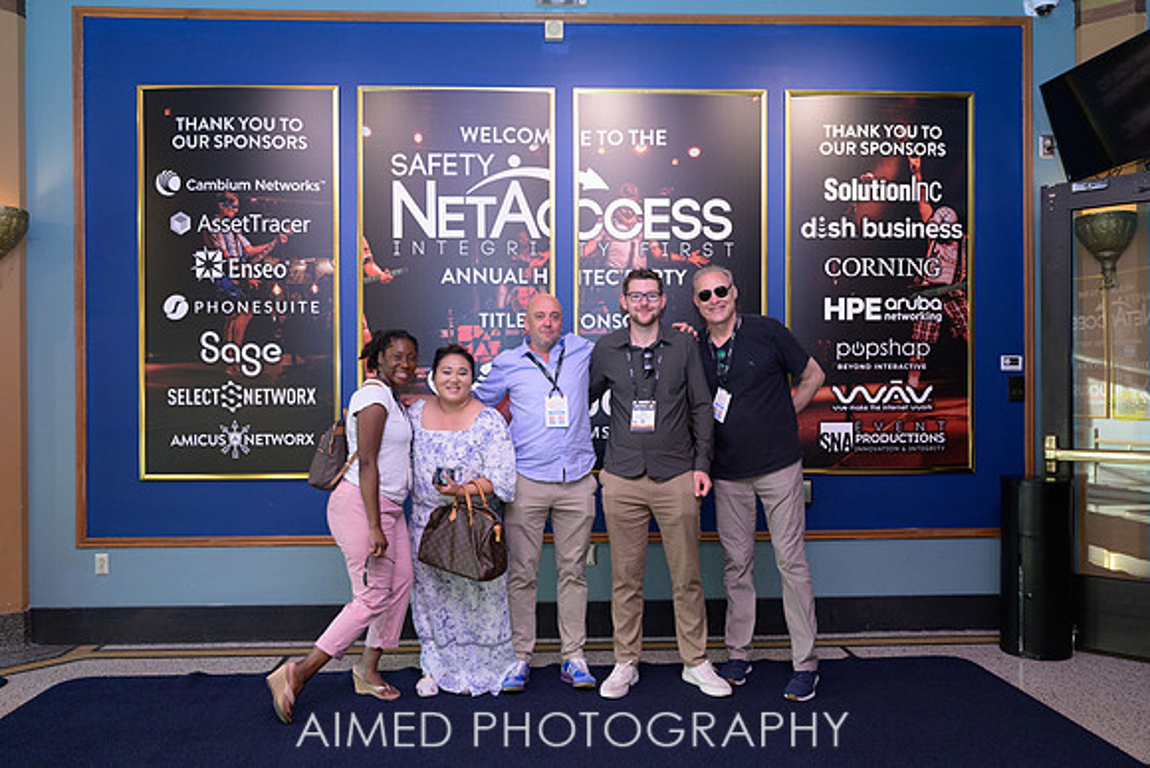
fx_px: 893
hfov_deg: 65.6
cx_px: 571
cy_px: 384
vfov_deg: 46.5
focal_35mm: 28
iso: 800
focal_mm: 27.5
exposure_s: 1/160
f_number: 2.8
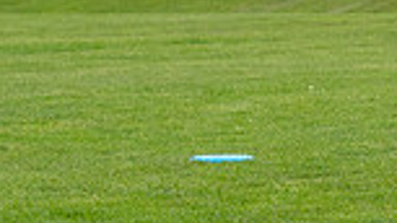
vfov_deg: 2.9
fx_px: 4399
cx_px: 524
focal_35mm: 418
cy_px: 140
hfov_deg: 5.1
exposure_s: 1/1250
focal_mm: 70
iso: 400
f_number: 5.6
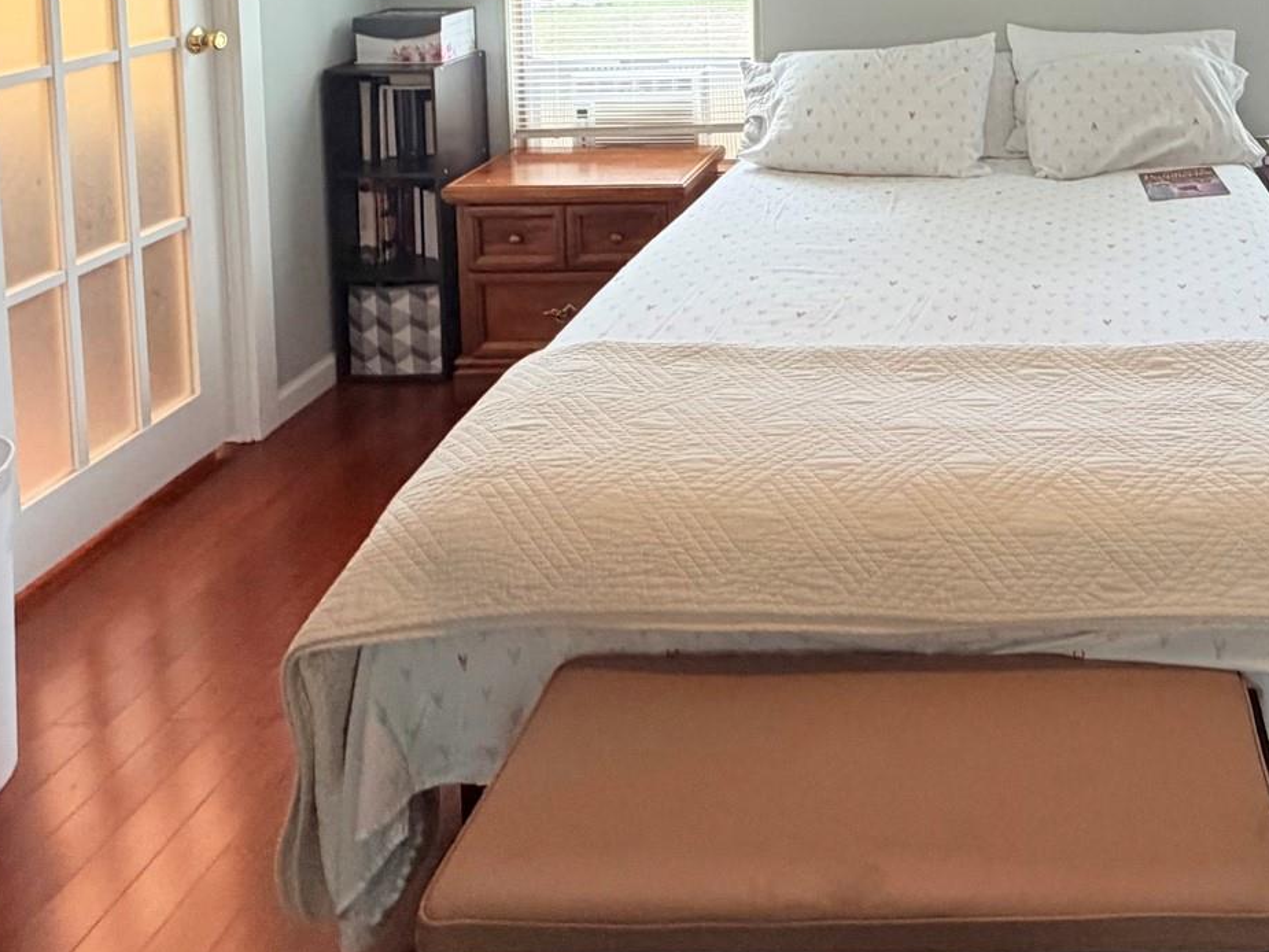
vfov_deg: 38.1
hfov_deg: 53.5
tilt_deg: -4.2
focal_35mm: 31
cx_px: 1056
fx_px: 1137
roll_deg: +0.7
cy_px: -86
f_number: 2.2
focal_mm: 2.22
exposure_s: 1/120
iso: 250
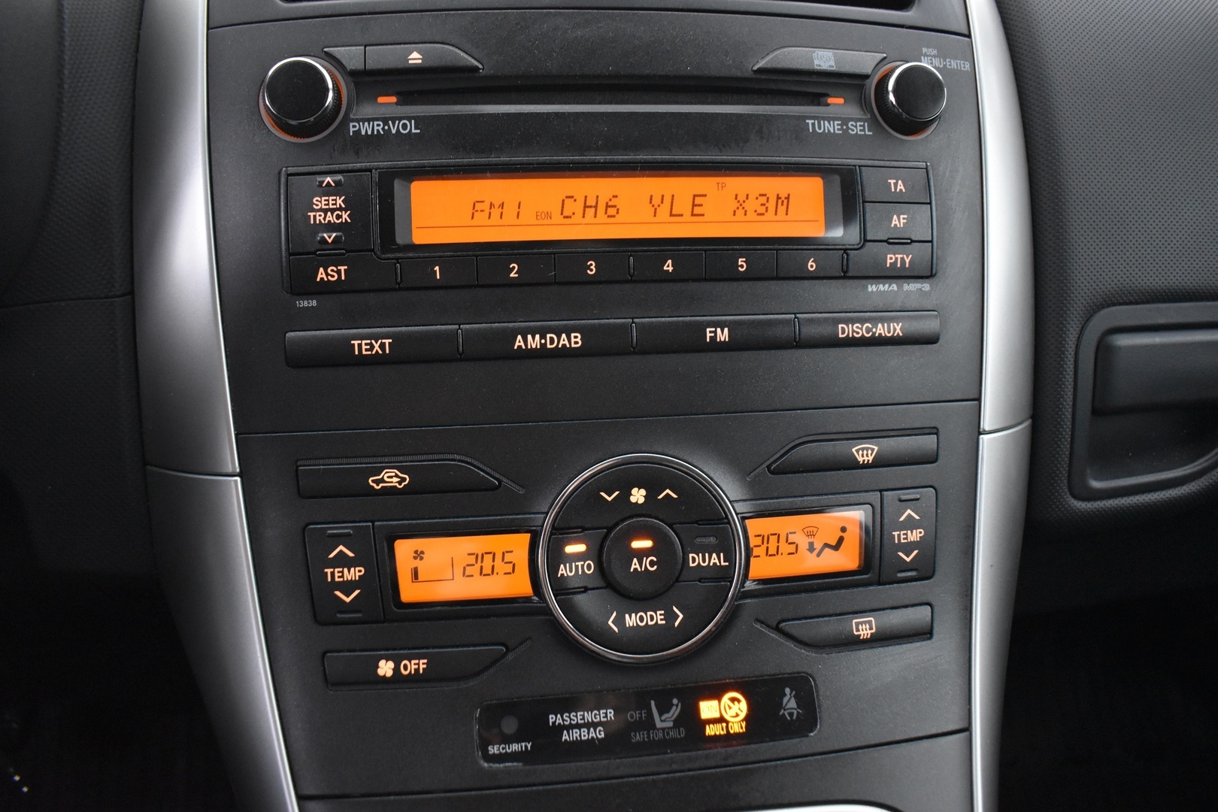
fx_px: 913
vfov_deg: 47.9
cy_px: 406
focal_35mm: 27
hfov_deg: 67.4
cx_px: 609
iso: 3200
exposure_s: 1/15
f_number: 3.5
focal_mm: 18
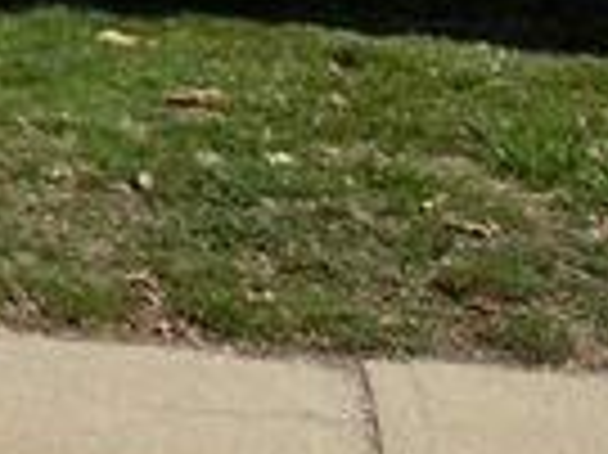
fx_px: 3334
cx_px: -1135
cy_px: -930
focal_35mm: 190
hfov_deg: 8.8
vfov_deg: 7.0
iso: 100
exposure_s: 1/500
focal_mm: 4.5
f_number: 6.6
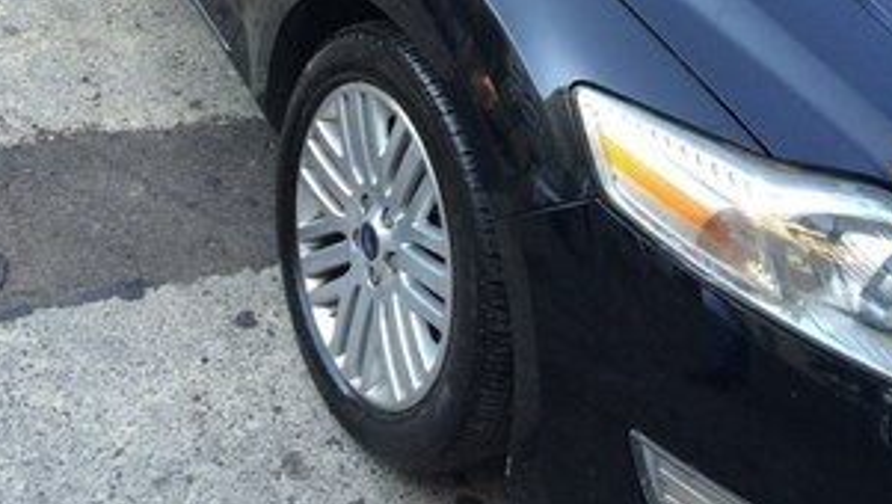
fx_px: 1231
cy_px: -125
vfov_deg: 21.3
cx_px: 486
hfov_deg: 39.8
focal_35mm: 52
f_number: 2.2
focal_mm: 4.15
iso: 64
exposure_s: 1/100
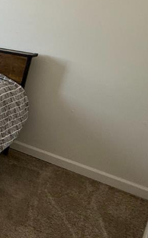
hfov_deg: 16.2
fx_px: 310
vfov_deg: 41.4
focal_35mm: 48
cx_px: -185
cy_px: 84
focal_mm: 2.22
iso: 160
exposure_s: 1/99
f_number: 2.2
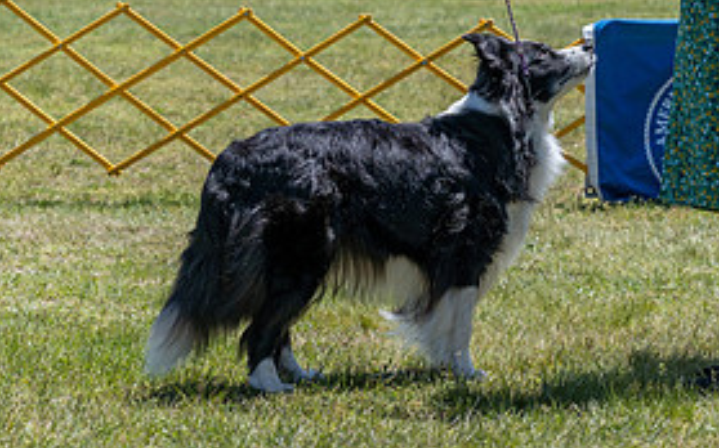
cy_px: -1
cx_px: 405
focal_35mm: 212
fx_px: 4152
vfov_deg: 6.2
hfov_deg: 9.9
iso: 640
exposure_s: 1/1600
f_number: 7.1
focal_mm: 100
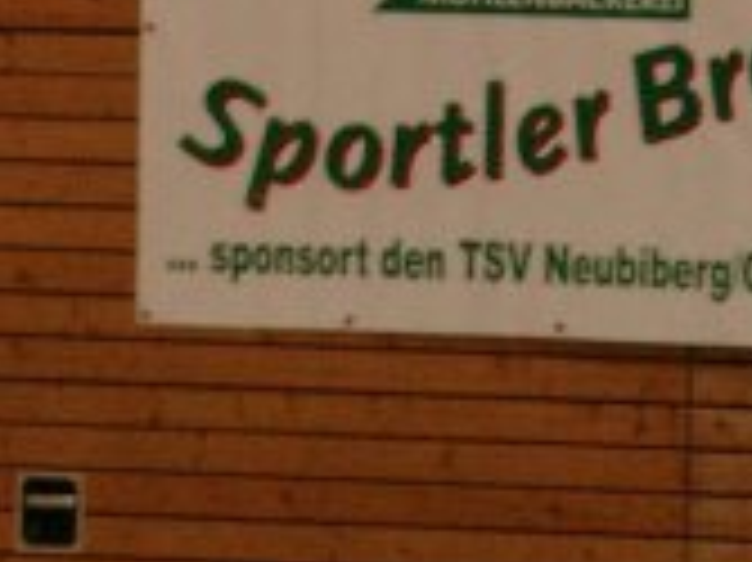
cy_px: 1322
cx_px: -657
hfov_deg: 3.7
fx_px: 11679
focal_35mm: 538
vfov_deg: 2.7
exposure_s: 1/60
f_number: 4.8
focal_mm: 22.8
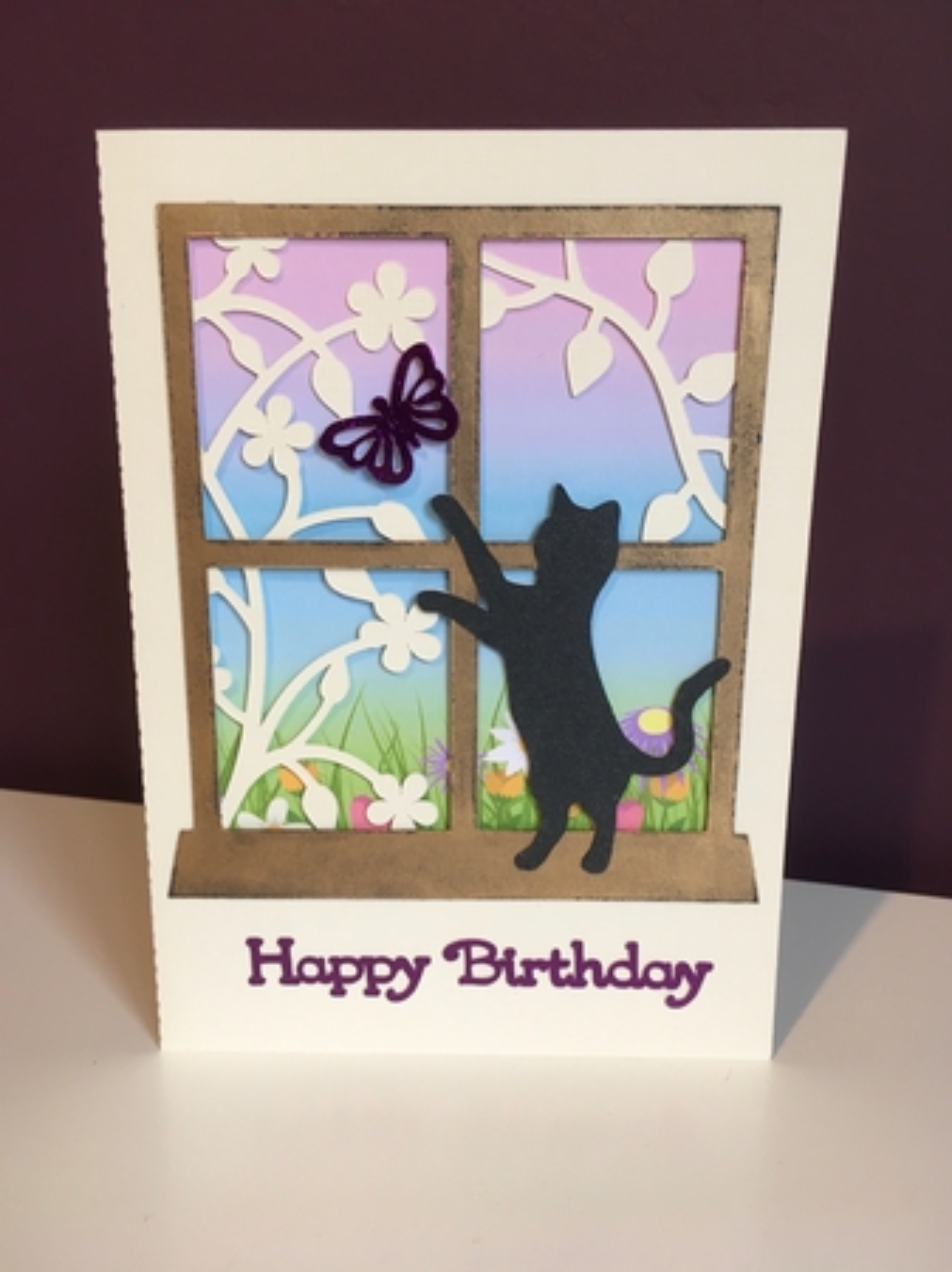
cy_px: 636
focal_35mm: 29
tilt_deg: -14.9
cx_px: 476
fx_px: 1064
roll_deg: -0.2
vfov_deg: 61.7
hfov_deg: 48.2
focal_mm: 4.15
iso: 32
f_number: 2.2
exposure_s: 1/33
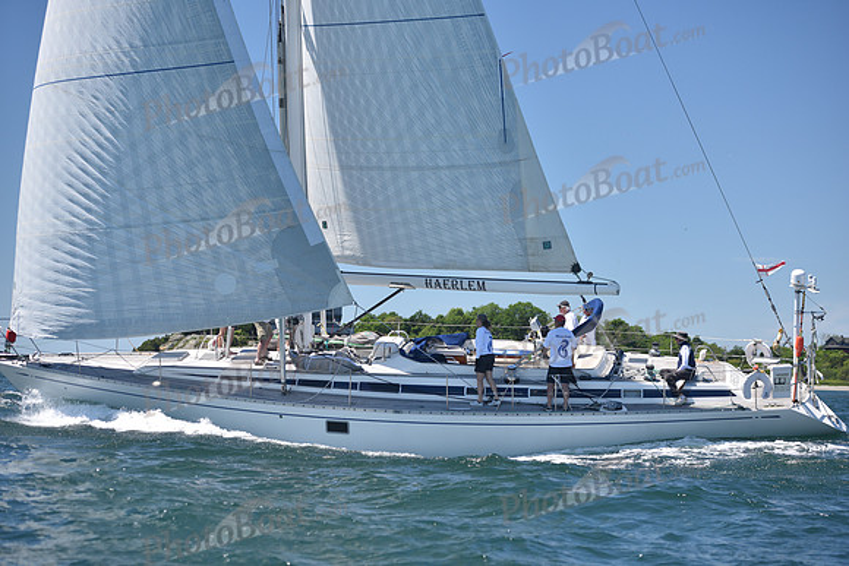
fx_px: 1651
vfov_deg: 19.5
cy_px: 283
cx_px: 424
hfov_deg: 28.8
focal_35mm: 70
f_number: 3.5
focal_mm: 70
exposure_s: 1/1000
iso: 200
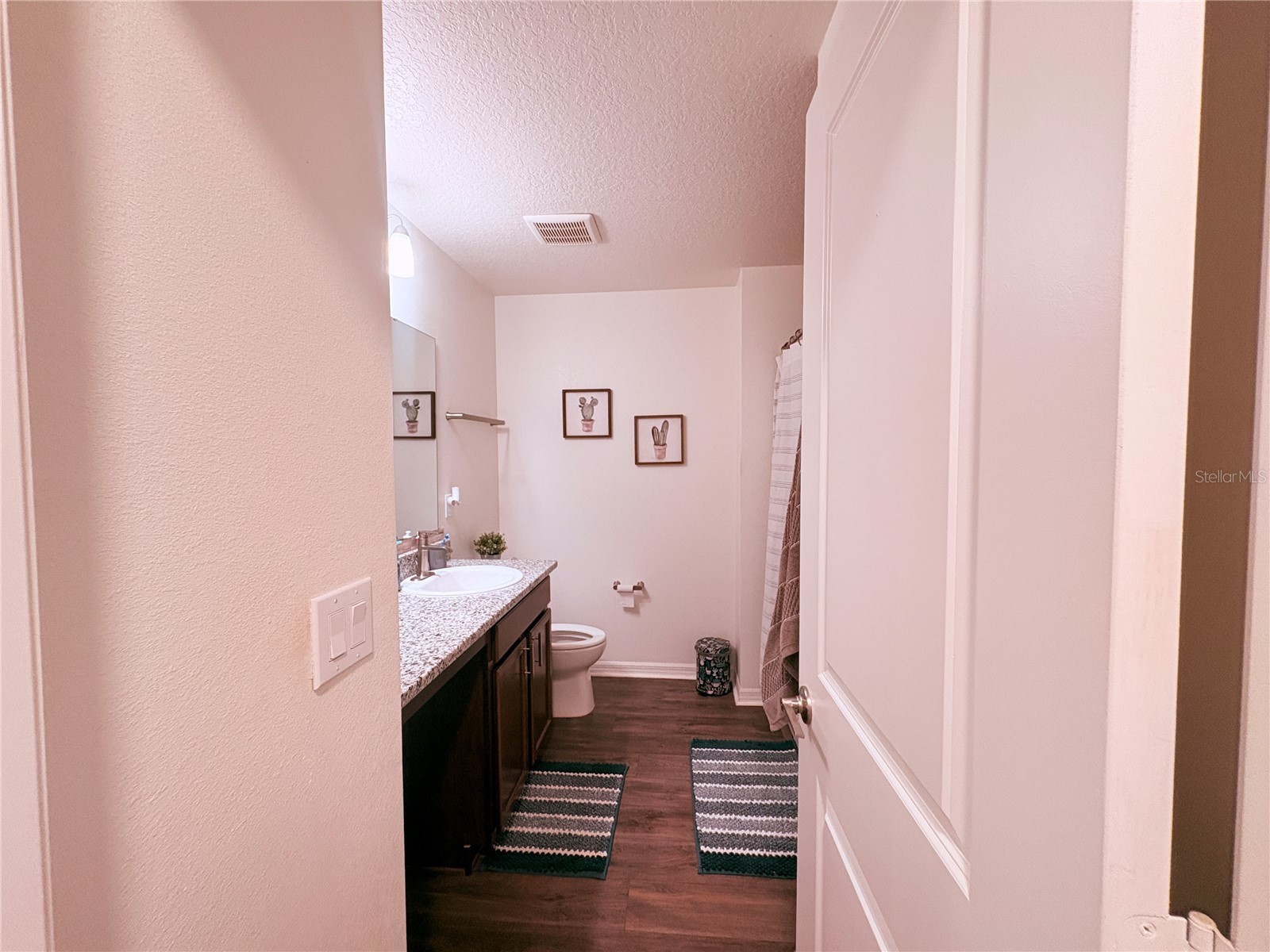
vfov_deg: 85.7
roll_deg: +0.8
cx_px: 635
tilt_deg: -0.5
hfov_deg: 102.1
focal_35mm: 14
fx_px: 514
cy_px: 476
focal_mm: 2.22
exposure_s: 1/60
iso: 400
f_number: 2.2
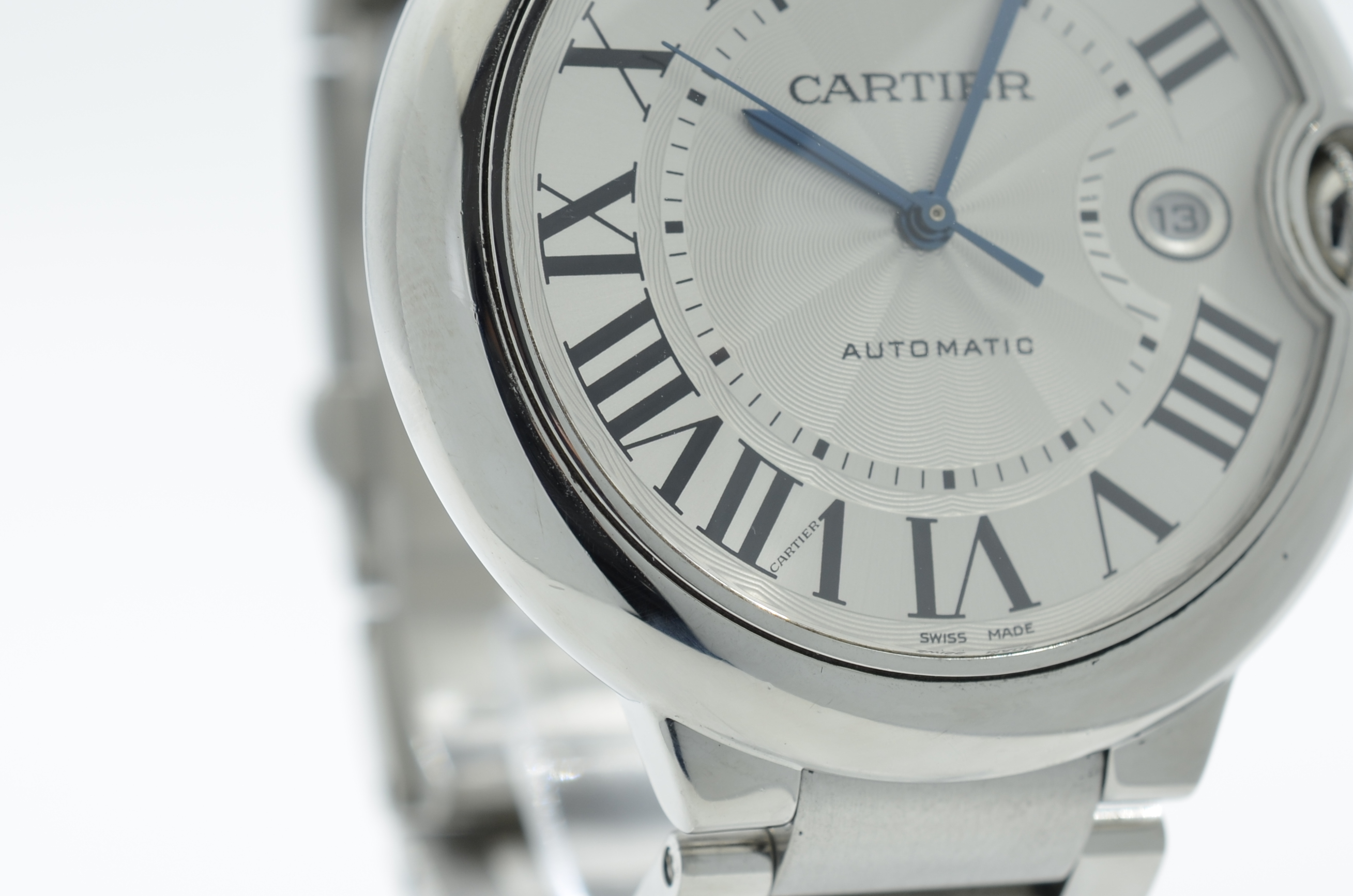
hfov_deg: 18.1
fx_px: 4238
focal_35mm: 113
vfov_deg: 12.1
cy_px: 285
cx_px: 694
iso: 100
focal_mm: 40
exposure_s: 1/50
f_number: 8
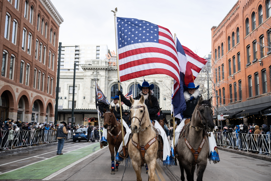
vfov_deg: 36.9
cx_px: 135
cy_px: 89
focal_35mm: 36
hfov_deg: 53.1
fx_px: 271
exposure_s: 1/500
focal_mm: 35
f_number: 2.8
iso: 64
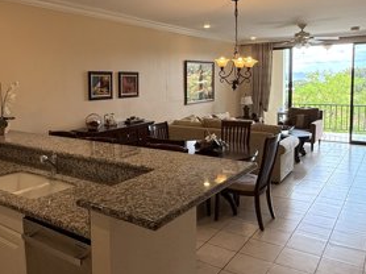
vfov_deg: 43.9
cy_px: 109
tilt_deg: -5.0
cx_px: 165
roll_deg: +1.1
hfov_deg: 56.8
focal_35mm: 32
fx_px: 338
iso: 50
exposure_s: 1/120
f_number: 2.2
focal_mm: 2.22
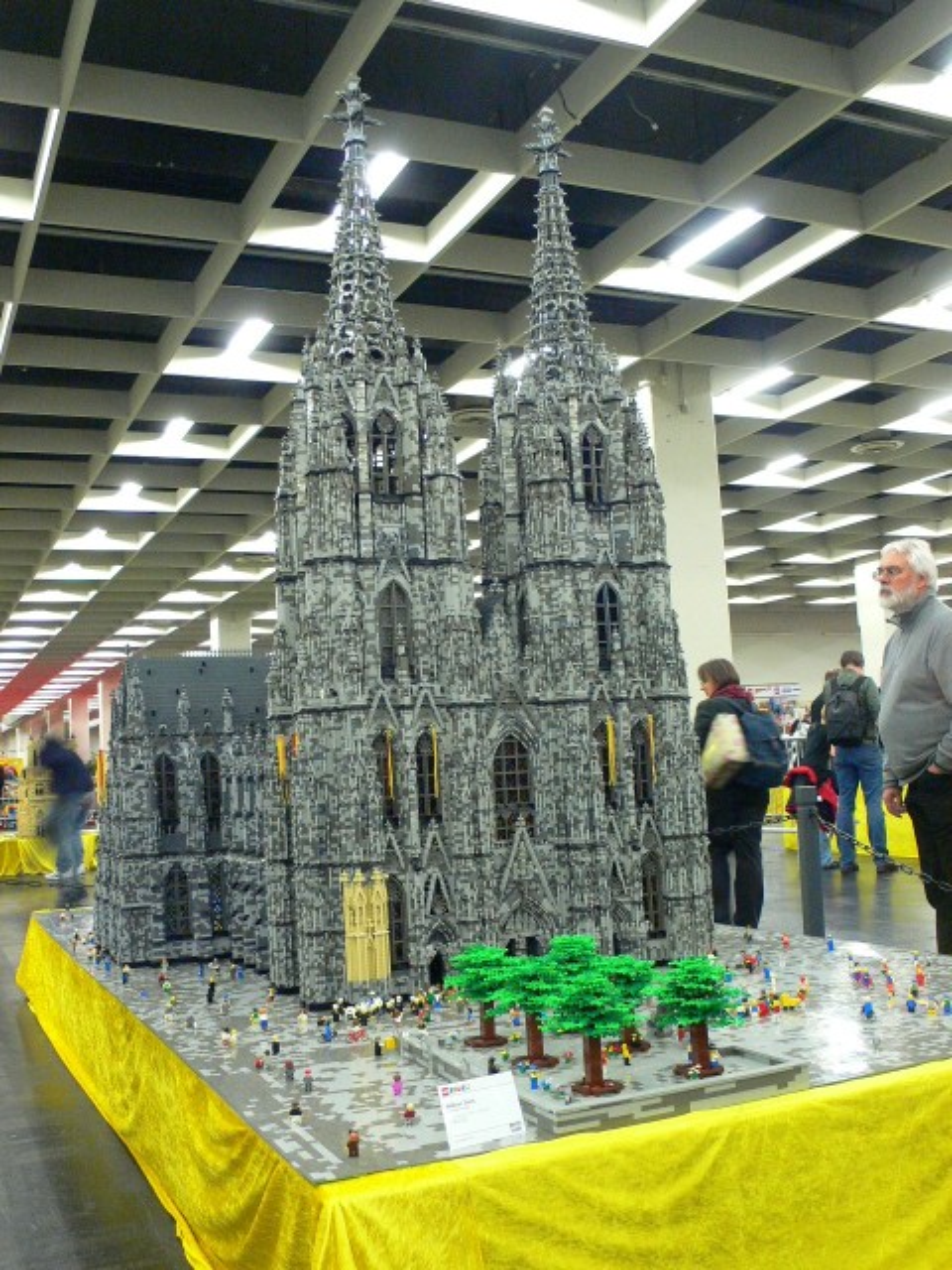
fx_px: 1247
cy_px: 635
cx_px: 476
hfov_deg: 41.8
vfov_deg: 54.0
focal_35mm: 34
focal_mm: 6.3
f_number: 2.8
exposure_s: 1/8
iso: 200
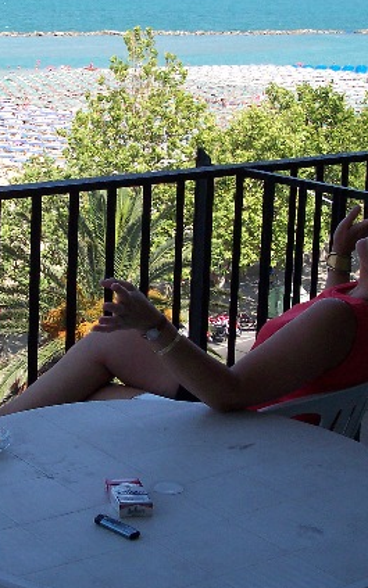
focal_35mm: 76
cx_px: 101
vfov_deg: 27.0
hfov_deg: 17.1
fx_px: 1220
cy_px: 193
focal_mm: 8
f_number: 4.8
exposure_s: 1/500
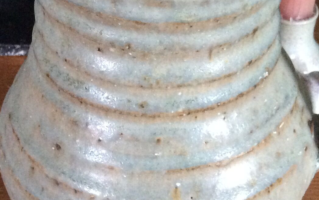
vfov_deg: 15.5
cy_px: 63
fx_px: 730
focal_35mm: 84
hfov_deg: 24.6
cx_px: 127
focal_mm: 3.3
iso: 320
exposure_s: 1/17
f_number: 2.4
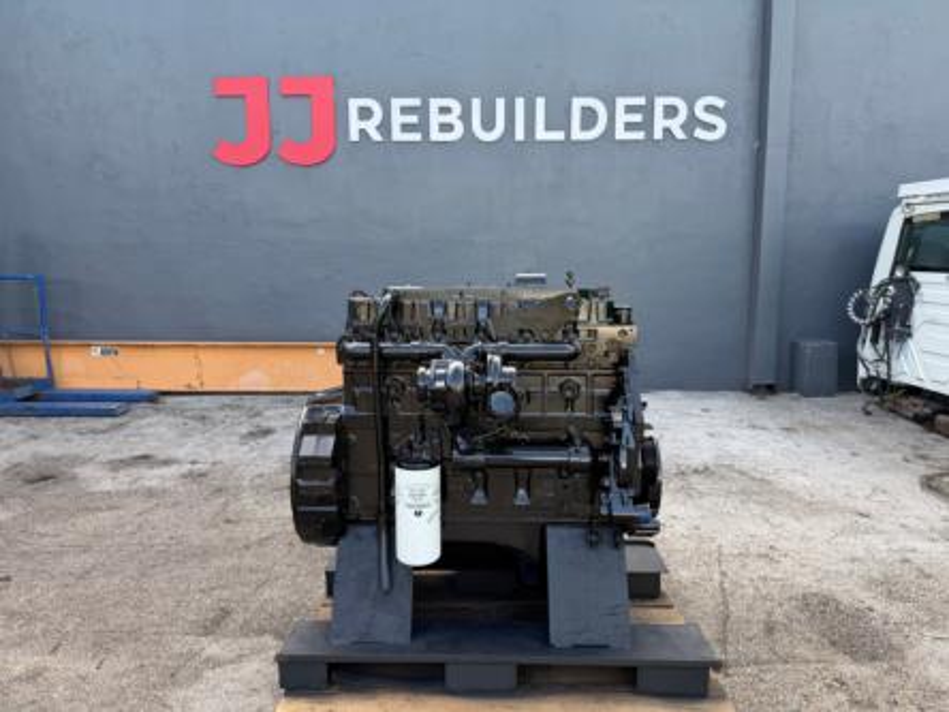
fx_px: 658
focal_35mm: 24
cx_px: 474
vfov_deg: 56.8
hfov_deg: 71.6
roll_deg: +1.0
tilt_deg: -6.7
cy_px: 356
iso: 80
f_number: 1.78
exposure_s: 1/514
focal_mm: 6.76
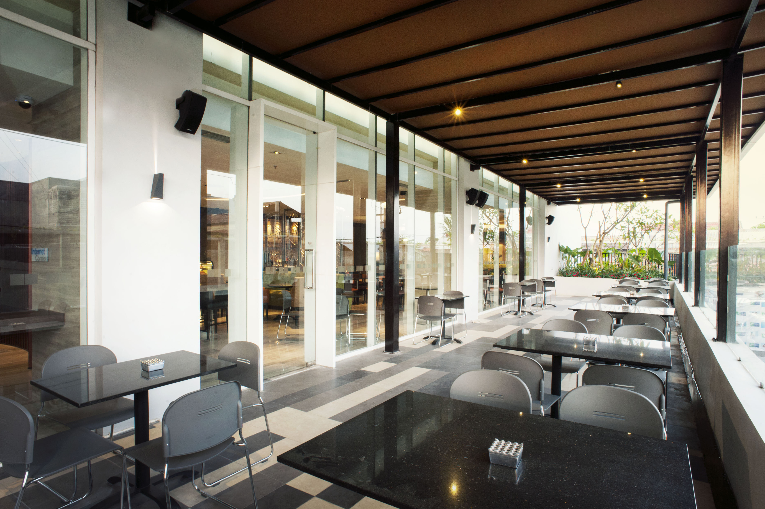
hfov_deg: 84.0
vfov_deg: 61.9
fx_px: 425
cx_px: 382
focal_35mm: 20
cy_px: 254
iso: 400
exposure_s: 1/2.5
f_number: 22
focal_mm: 20
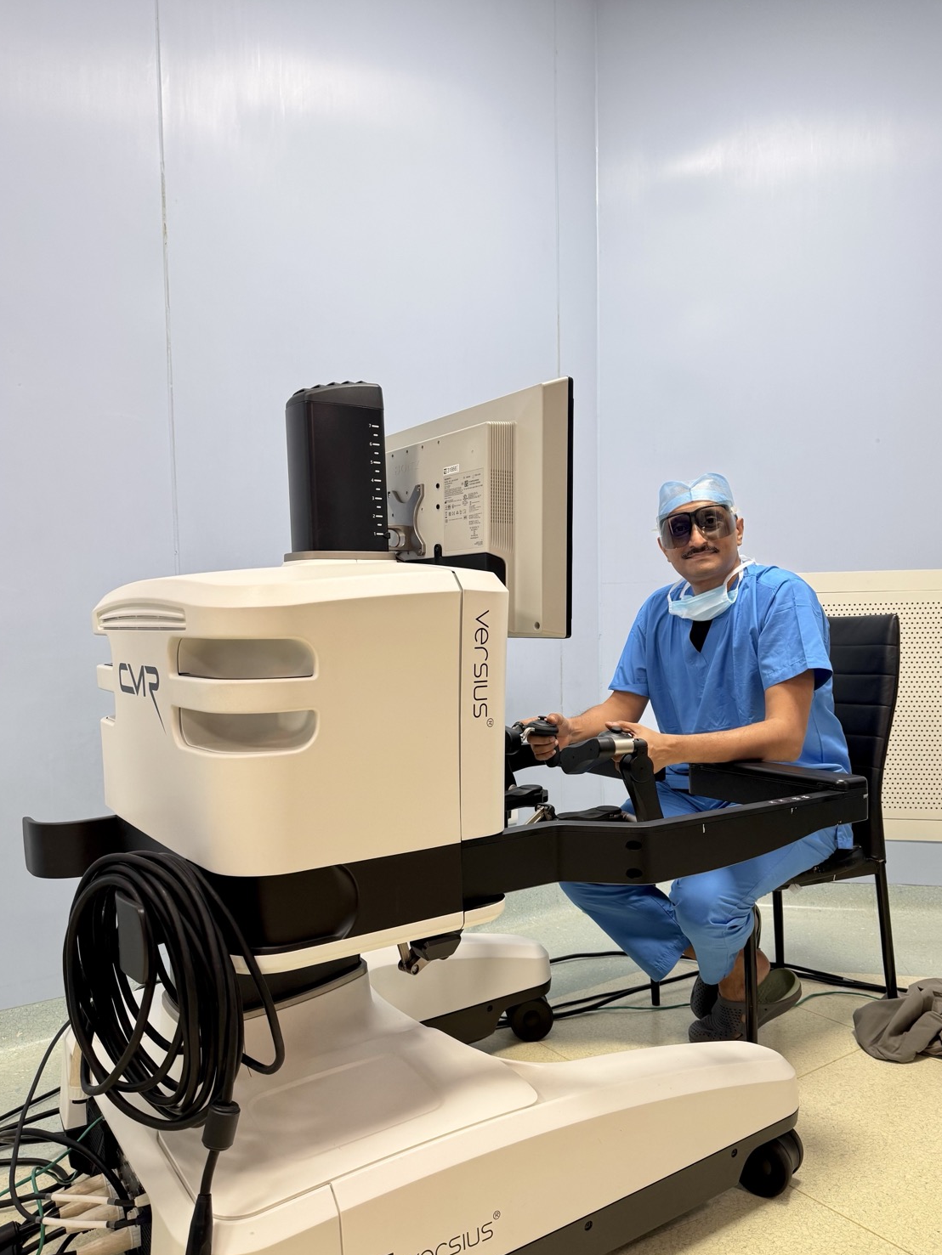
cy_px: 669
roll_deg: +0.7
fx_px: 943
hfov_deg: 53.0
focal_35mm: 26
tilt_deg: -3.5
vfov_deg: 67.2
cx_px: 498
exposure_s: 1/50
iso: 125
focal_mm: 6.76
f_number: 1.78
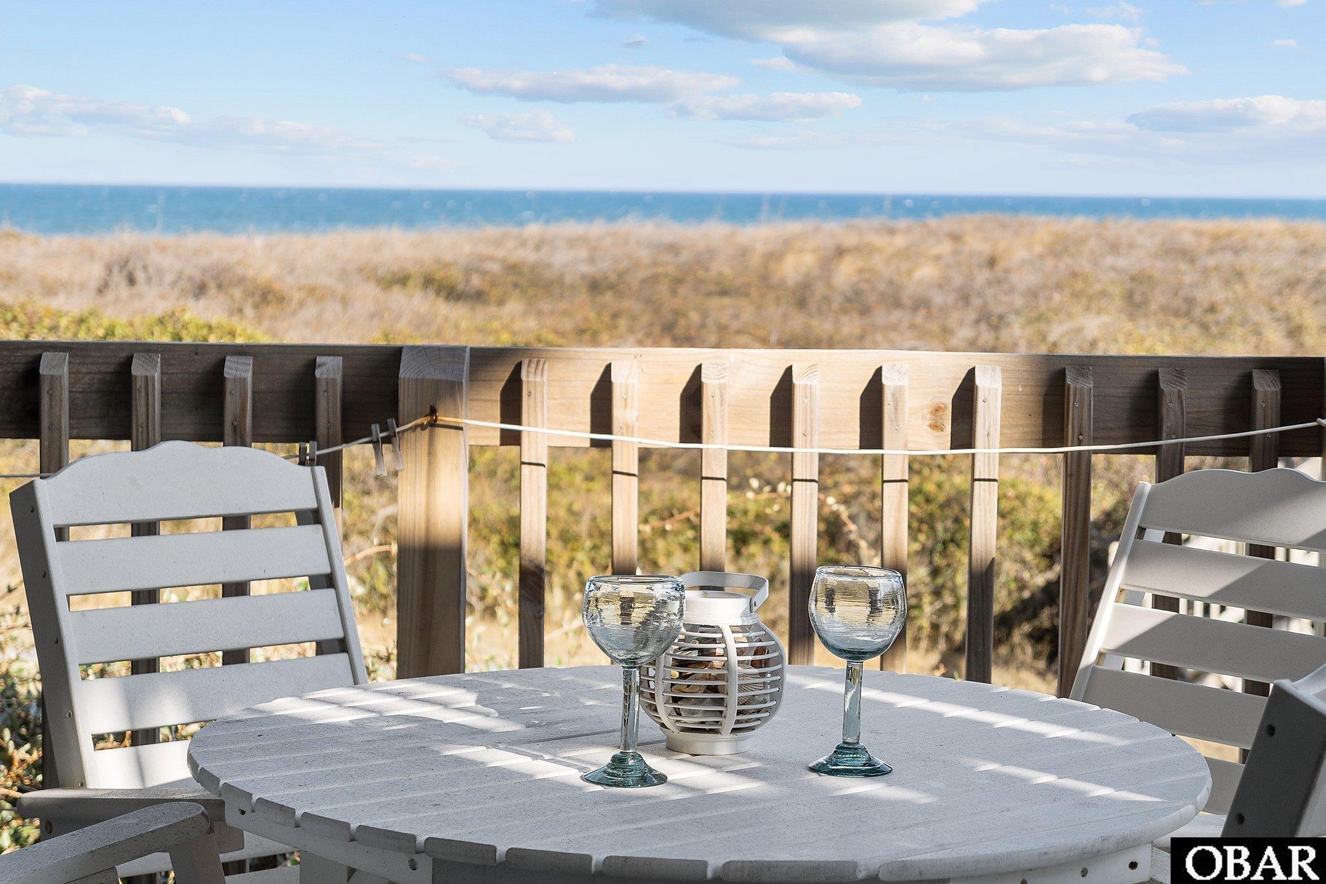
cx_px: 663
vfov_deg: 17.9
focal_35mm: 76
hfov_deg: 26.7
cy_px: 442
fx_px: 2799
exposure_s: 1/400
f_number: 5
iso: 100
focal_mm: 51
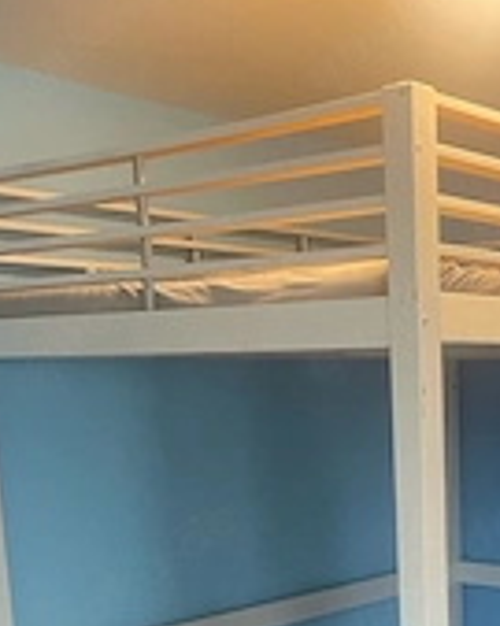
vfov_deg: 29.4
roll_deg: +1.1
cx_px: 493
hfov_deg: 24.3
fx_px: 1111
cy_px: 626
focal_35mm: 60
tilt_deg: -10.1
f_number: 1.6
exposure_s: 1/60
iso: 500
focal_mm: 4.2
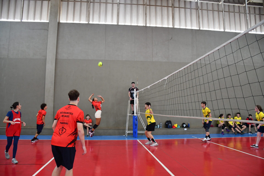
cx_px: 132
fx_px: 198
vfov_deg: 47.9
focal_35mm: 27
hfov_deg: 67.4
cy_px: 88
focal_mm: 18
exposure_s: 1/125
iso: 1250
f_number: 3.5
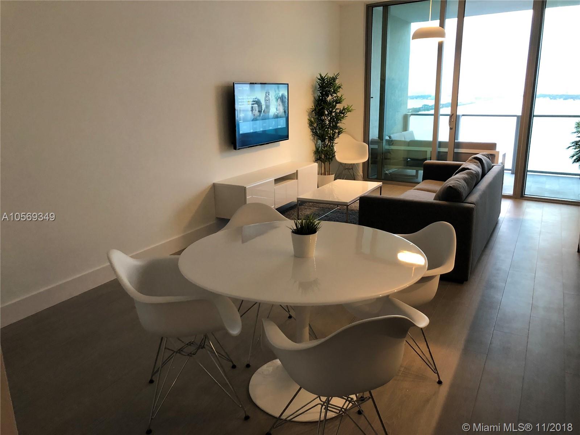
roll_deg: +0.6
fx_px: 469
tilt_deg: -14.6
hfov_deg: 63.4
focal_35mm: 28
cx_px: 290
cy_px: 218
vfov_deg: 49.7
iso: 64
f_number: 1.8
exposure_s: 1/15
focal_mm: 4
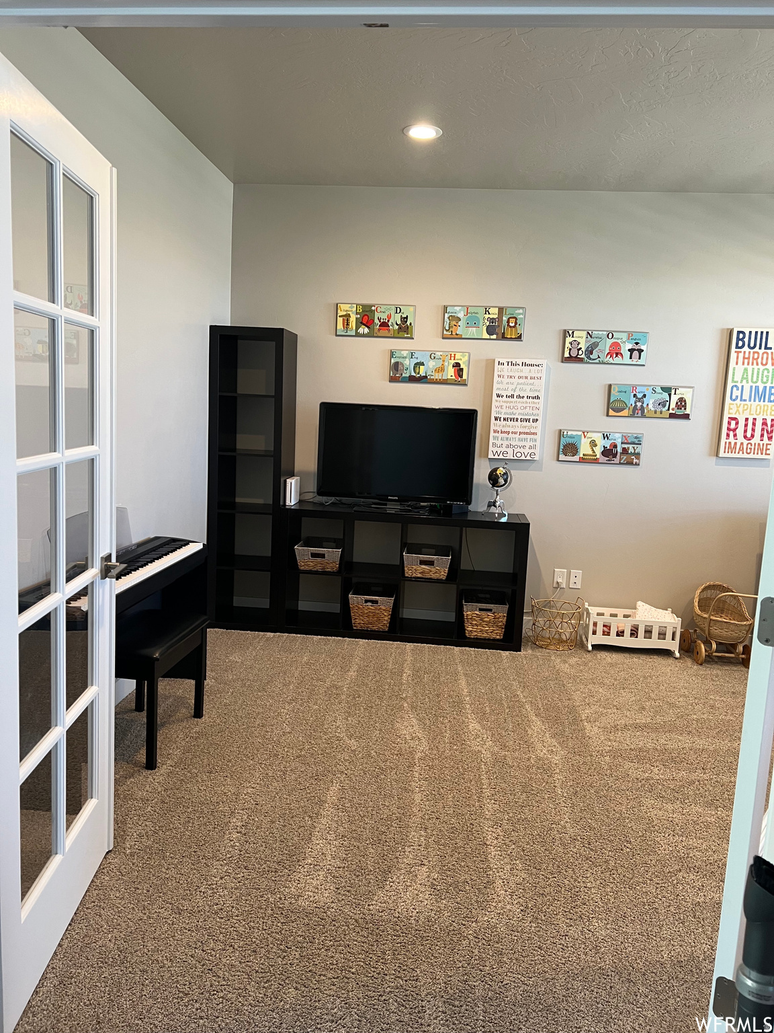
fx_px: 775
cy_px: 516
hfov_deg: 53.1
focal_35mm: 26
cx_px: 387
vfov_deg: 67.3
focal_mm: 5.7
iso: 100
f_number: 1.5
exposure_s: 1/60
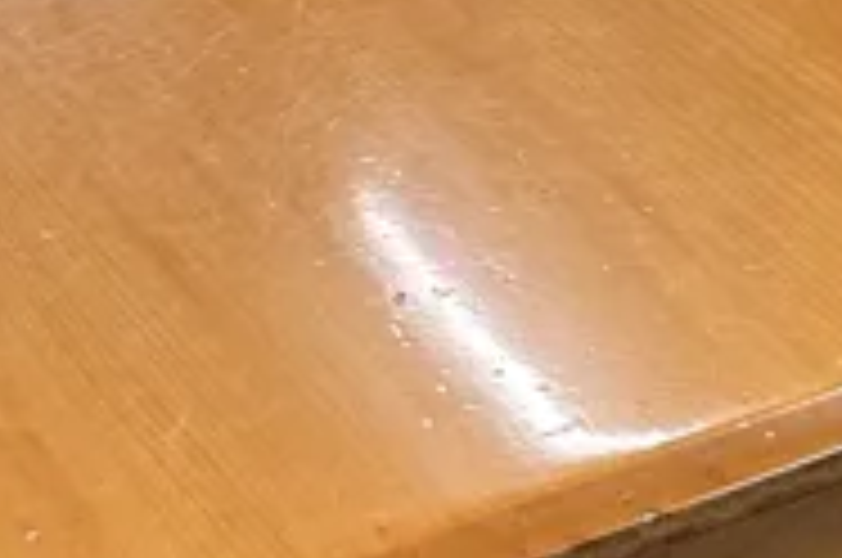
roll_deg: +2.7
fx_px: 3199
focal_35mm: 137
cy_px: 454
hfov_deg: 13.9
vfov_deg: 9.9
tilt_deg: -33.9
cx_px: 1337
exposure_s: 1/100
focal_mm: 6.86
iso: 250
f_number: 1.78
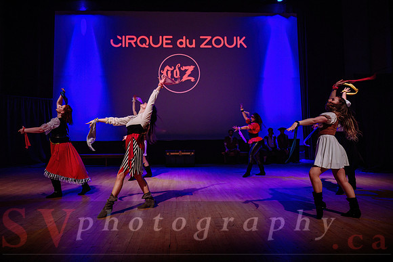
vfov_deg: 44.4
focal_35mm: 29
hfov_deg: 62.9
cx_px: 196
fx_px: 321
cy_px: 116
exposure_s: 1/125
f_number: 2.8
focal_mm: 25.5
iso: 1600
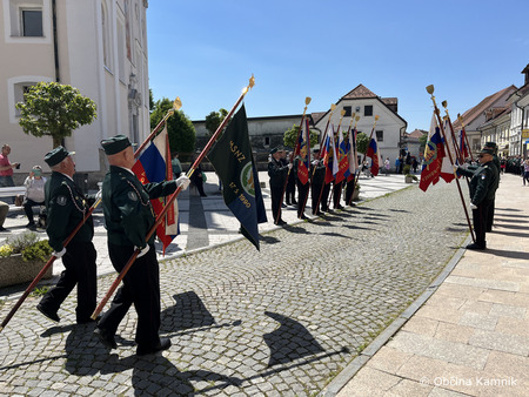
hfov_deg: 67.3
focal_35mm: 26
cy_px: 198
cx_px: 264
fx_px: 398
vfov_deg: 53.1
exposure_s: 1/4310
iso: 50
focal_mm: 5.1
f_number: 1.6
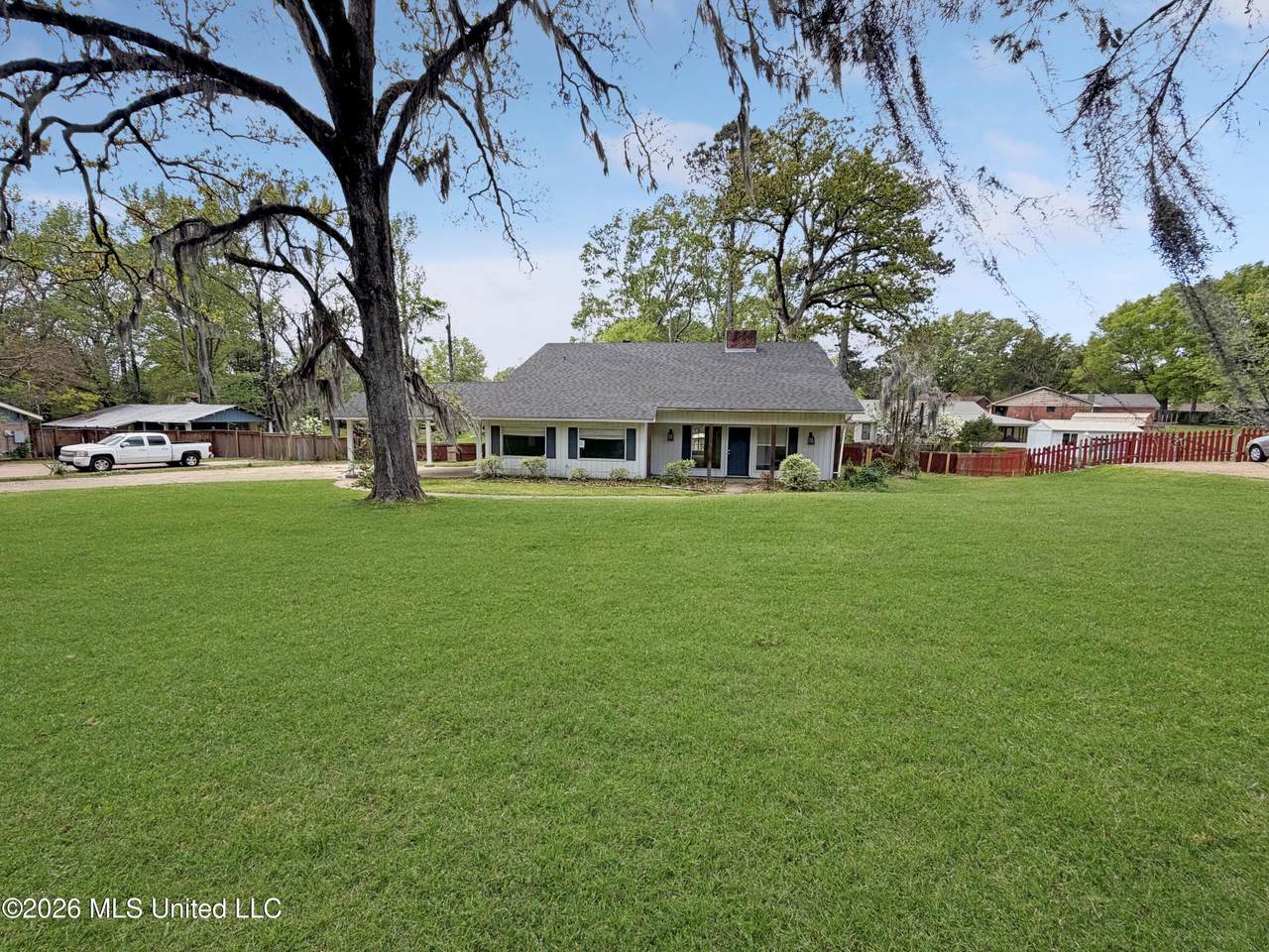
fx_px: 513
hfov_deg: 102.1
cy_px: 476
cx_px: 634
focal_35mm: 14
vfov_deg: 85.7
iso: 40
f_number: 2.2
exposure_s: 1/651
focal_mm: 2.22
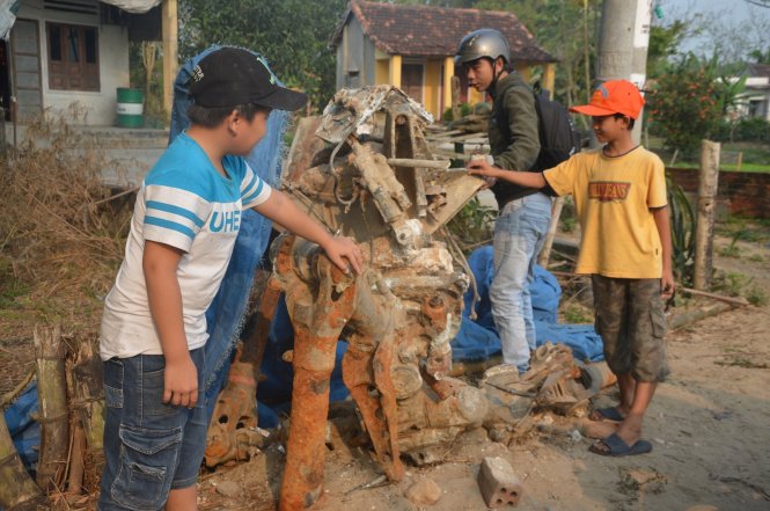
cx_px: 385
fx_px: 897
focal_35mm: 42
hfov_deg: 46.5
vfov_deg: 31.8
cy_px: 256
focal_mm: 28
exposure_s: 1/160
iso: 100
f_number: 6.3
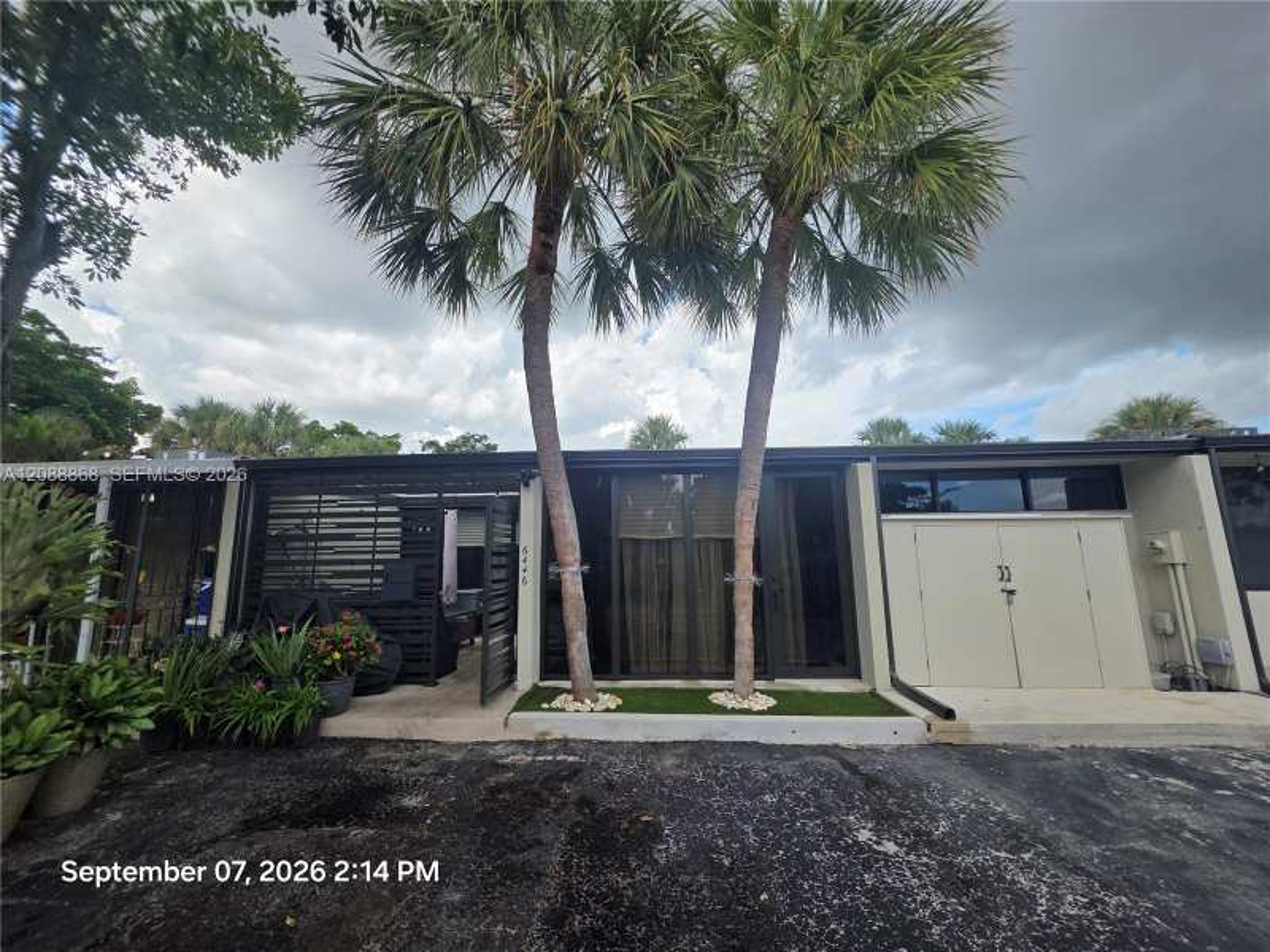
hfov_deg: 106.2
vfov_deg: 89.9
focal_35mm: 13
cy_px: 476
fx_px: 477
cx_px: 635
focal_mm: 2.2
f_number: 1.9
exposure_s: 1/1195
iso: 40
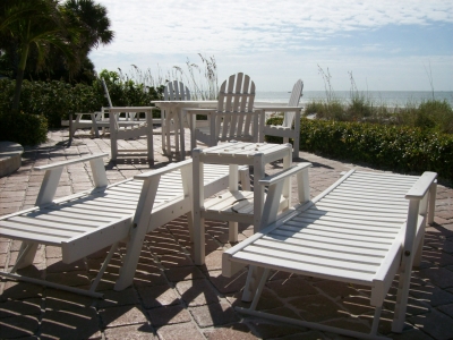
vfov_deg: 39.7
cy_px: 170
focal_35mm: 36
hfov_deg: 51.4
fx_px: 471
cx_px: 226
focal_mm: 6
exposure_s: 1/1401
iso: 80
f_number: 4.8
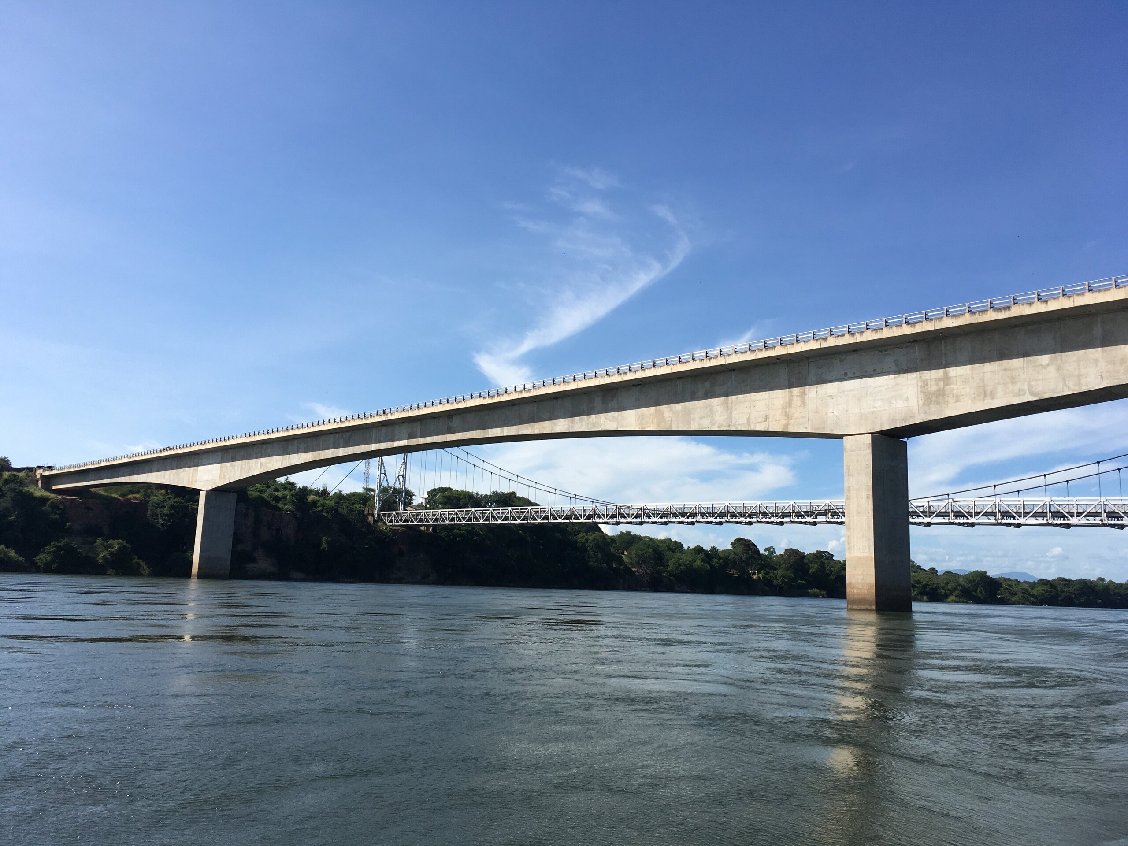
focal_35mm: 29
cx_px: 564
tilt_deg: +8.7
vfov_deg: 48.2
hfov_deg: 61.7
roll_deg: -2.2
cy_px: 423
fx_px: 945
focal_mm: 4.15
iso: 25
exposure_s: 1/2137
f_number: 2.2
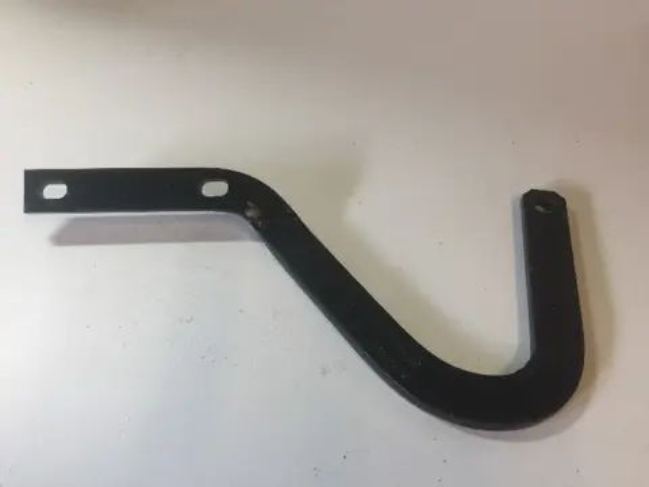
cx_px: 324
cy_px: 244
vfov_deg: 48.2
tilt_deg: -53.0
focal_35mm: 29
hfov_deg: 61.7
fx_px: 544
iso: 64
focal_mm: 4.15
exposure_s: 1/33
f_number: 2.2
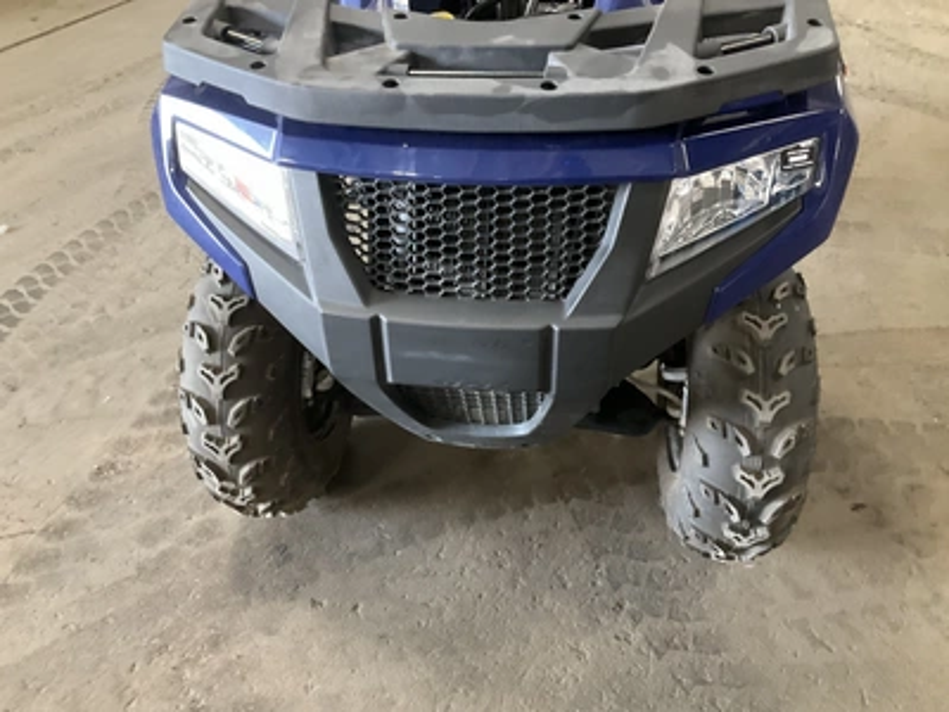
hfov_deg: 61.7
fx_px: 795
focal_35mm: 29
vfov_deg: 48.2
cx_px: 474
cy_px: 356
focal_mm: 3
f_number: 1.8
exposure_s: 1/40
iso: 250
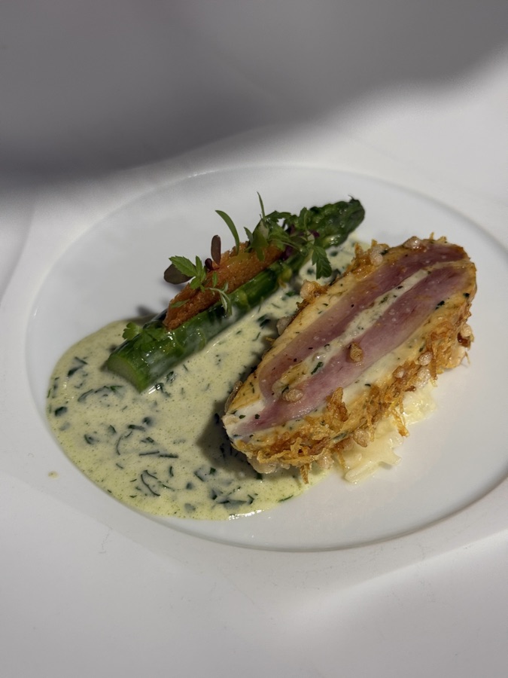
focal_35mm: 48
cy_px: 339
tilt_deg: -46.2
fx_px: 939
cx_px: 254
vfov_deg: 39.7
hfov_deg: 30.3
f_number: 1.78
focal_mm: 6.76
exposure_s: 1/100
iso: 50
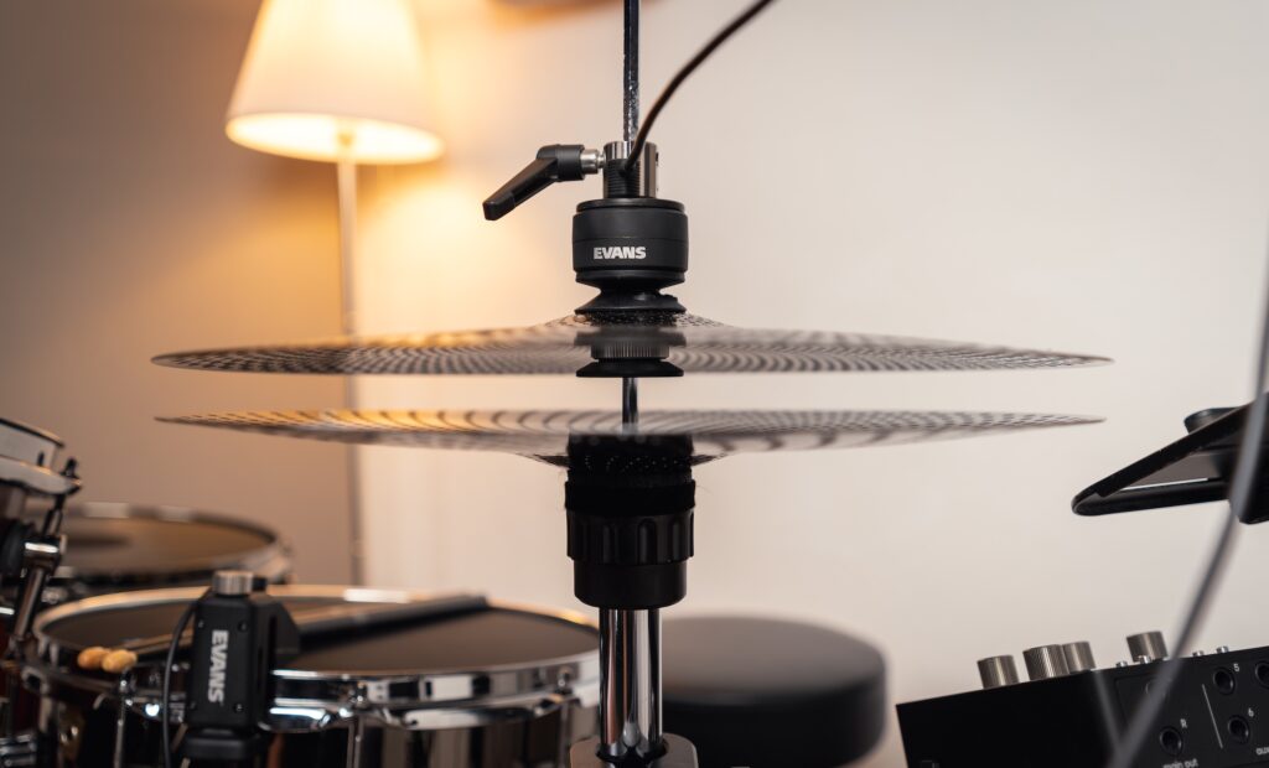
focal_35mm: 32
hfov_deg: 60.6
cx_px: 618
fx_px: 1086
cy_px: 425
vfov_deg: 38.9
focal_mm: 28
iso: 100
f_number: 2.8
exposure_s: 1/25
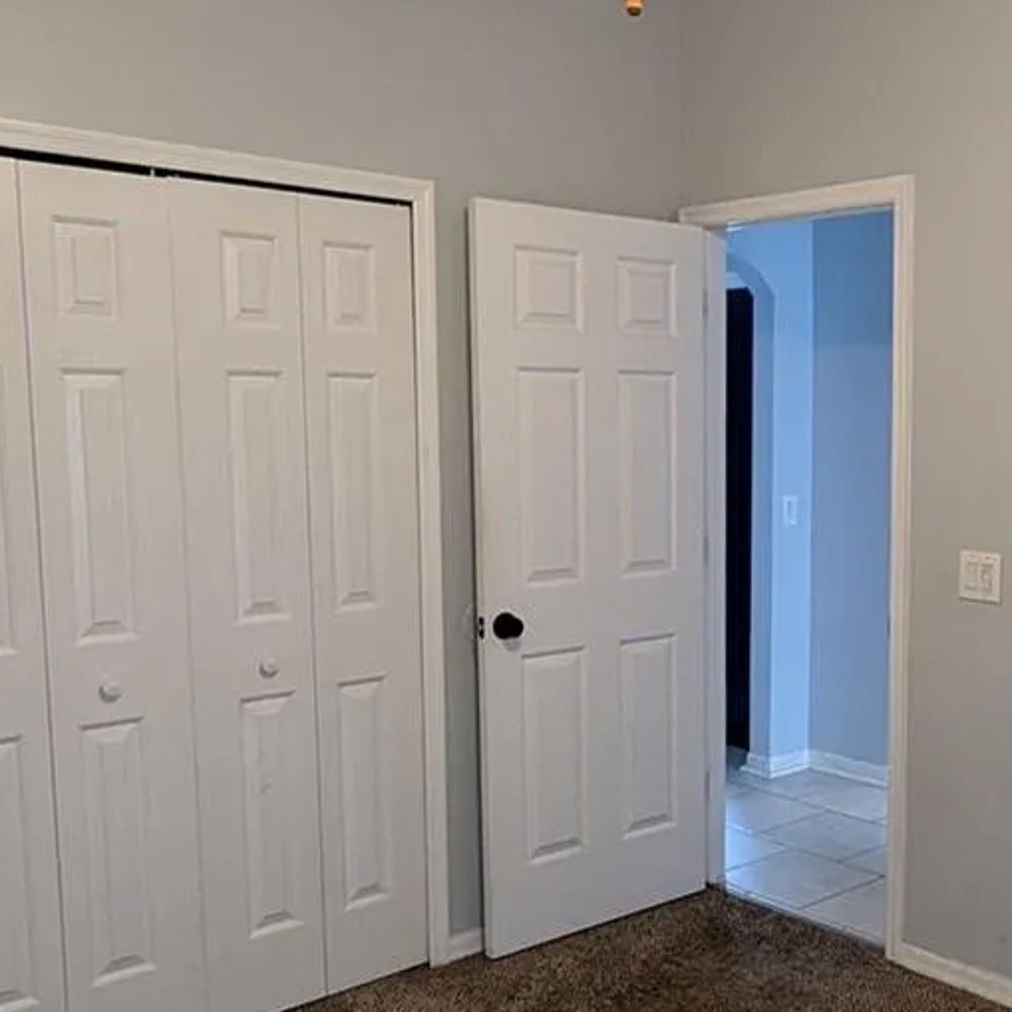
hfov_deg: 44.0
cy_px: 541
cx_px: 799
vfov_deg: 46.0
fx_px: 1191
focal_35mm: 36
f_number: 2.2
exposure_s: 1/24
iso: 100
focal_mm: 1.95
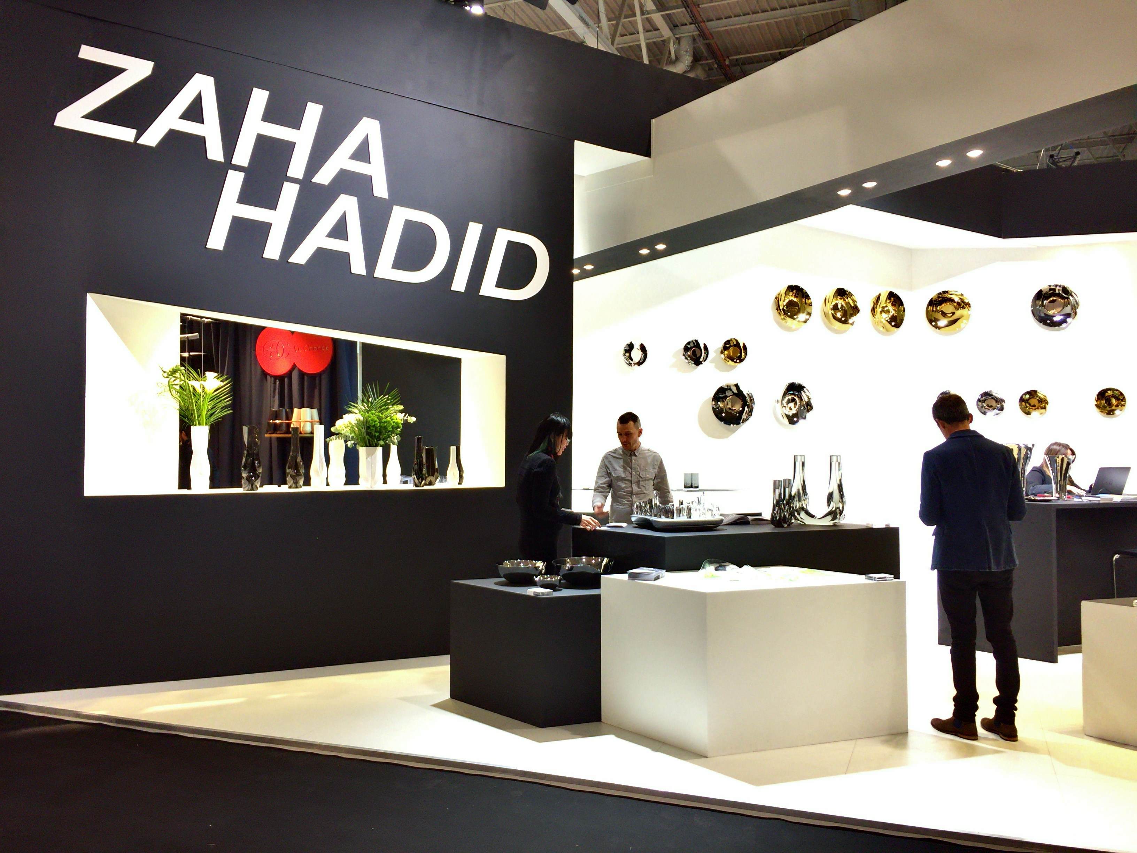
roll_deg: +0.0
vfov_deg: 48.2
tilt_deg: +1.1
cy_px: 426
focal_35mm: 29
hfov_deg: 61.7
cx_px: 568
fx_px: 953
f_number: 2.2
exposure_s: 1/30
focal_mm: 4.15
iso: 80
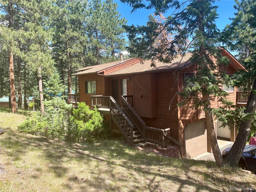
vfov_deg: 53.1
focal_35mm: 26
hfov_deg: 67.3
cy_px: 96
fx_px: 192
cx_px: 128
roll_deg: +1.8
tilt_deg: -3.2
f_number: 1.6
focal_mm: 4.2
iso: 32
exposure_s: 1/836
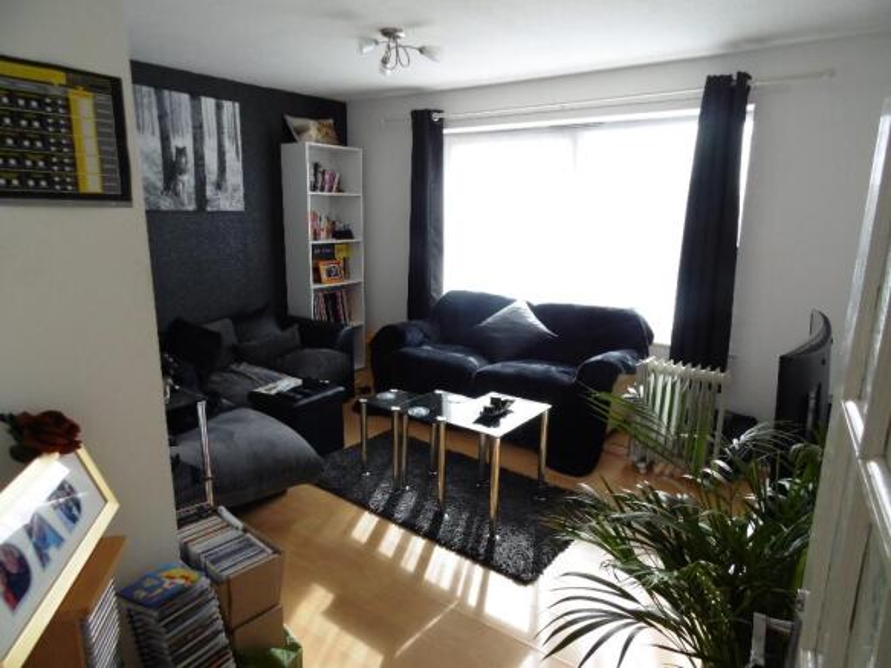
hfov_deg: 76.4
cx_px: 446
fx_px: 566
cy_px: 334
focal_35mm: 22
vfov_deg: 61.1
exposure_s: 1/100
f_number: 3
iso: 100
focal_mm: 4
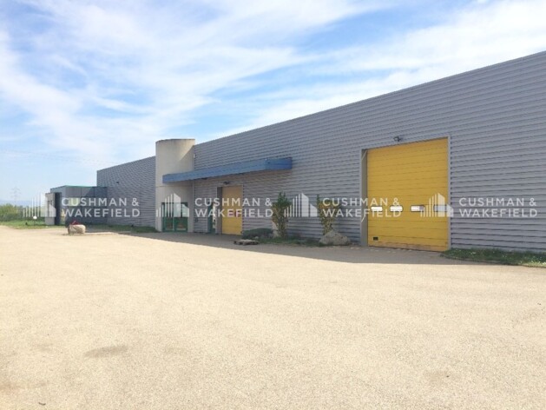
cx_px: 273
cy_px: 205
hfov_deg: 61.7
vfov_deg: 48.2
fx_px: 458
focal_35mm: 29
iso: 32
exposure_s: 1/1325
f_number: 2.2
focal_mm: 4.15
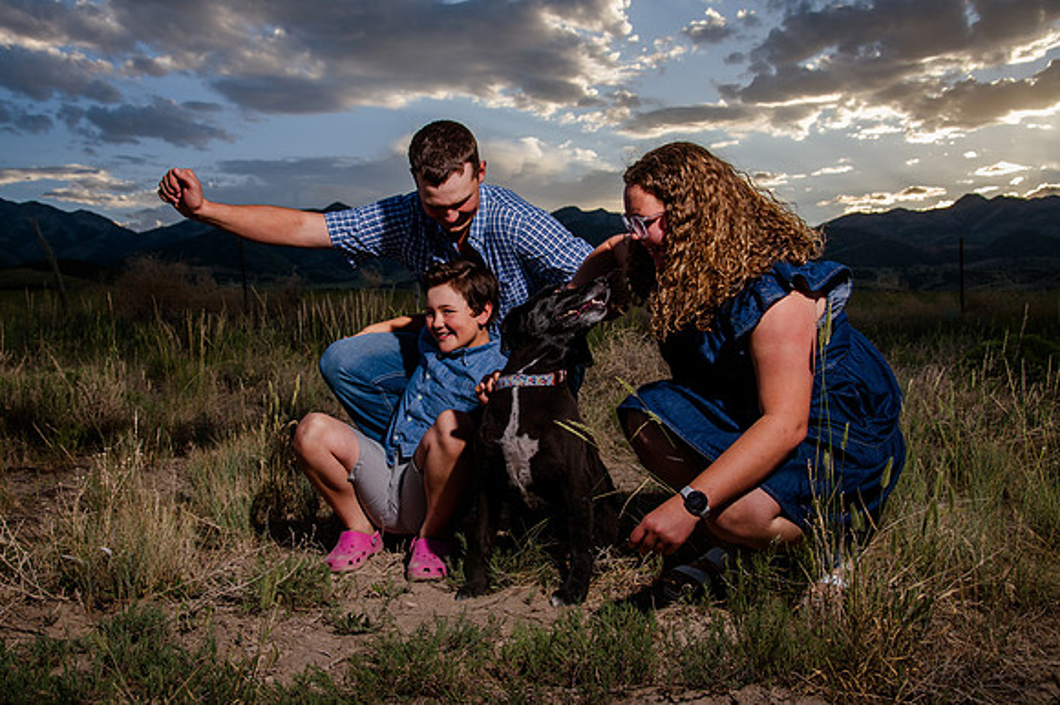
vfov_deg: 35.9
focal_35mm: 37
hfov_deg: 51.9
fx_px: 1089
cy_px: 336
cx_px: 484
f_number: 6.3
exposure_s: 1/400
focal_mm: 31
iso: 200
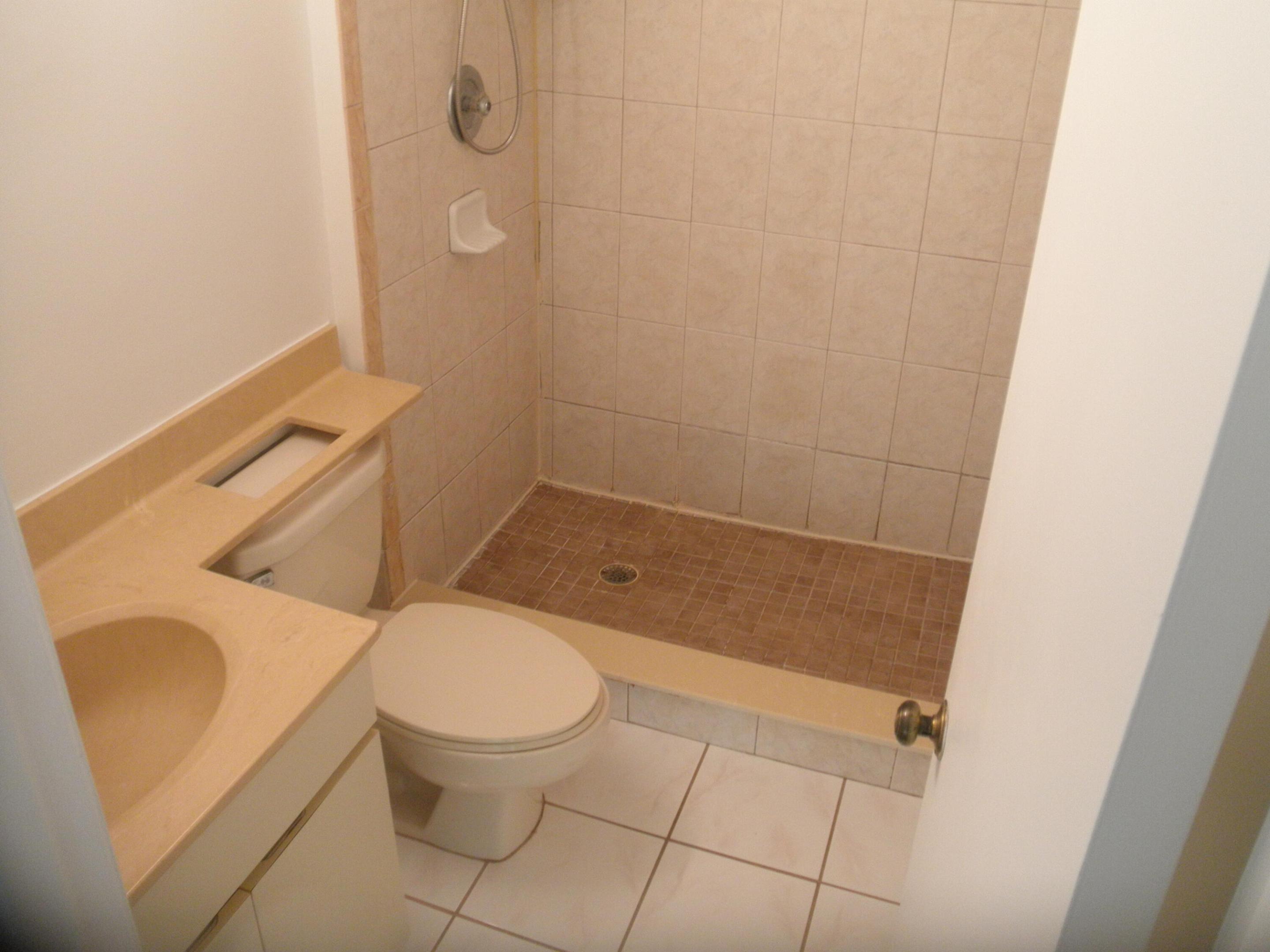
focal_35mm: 28
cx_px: 635
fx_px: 1027
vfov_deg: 49.7
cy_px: 476
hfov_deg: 63.4
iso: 200
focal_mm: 5
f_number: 3
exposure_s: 1/30
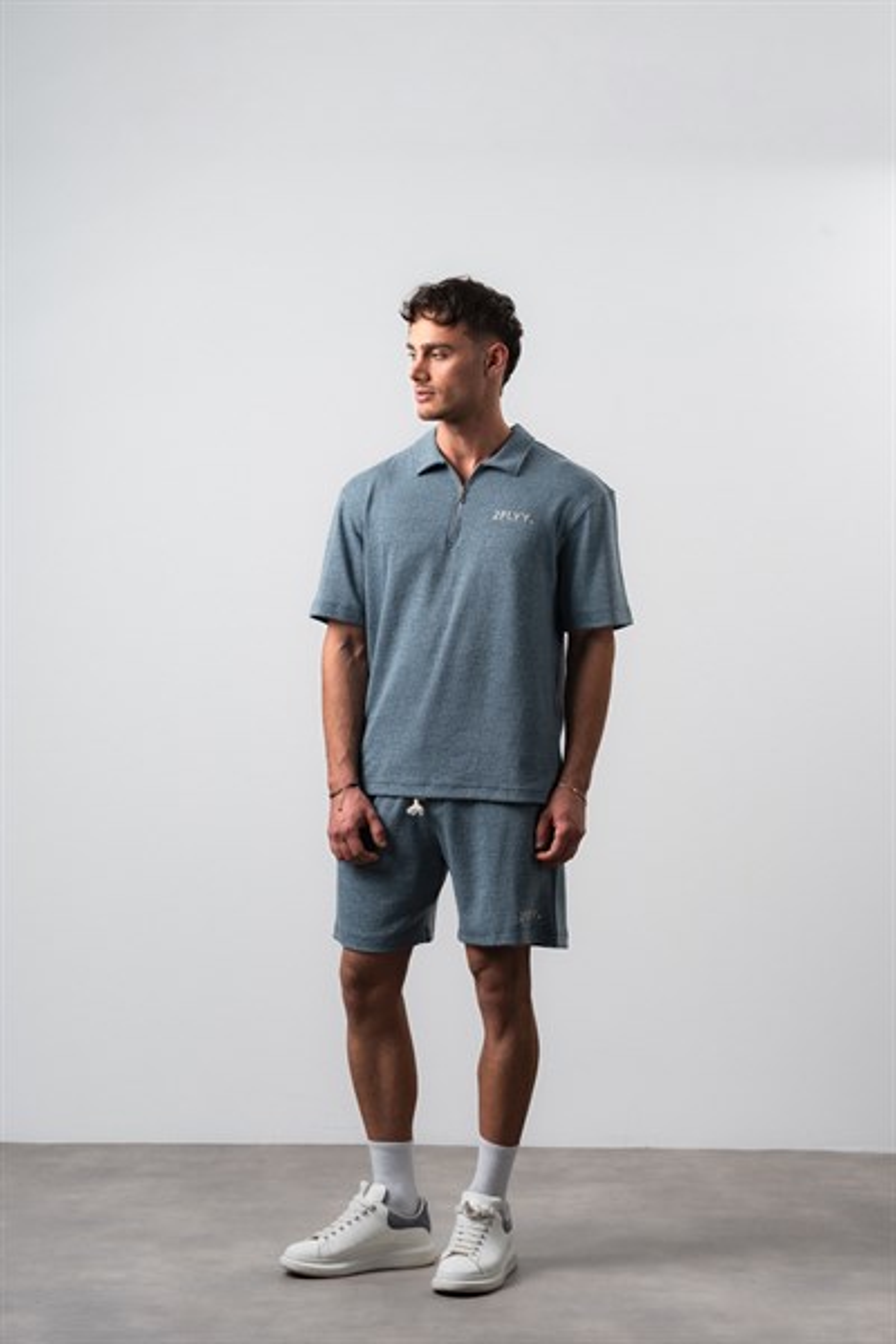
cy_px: 672
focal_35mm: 70
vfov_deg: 28.8
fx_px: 2613
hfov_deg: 19.5
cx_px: 448
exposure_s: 1/125
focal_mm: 70
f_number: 10
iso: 100
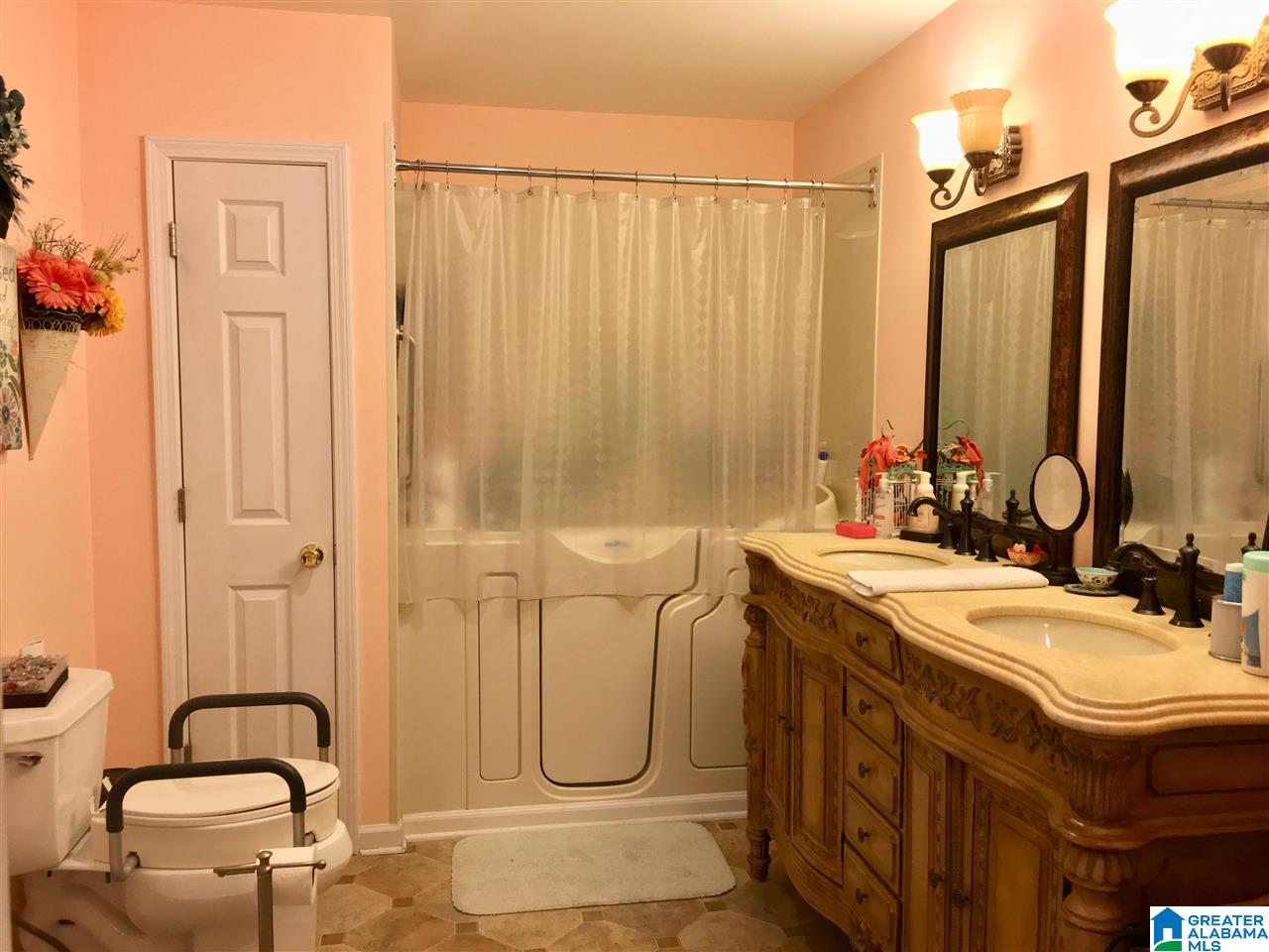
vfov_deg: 48.2
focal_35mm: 29
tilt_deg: -3.1
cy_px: 476
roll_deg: -0.8
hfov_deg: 61.7
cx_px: 634
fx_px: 1063
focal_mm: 4.15
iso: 160
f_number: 2.2
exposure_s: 1/30
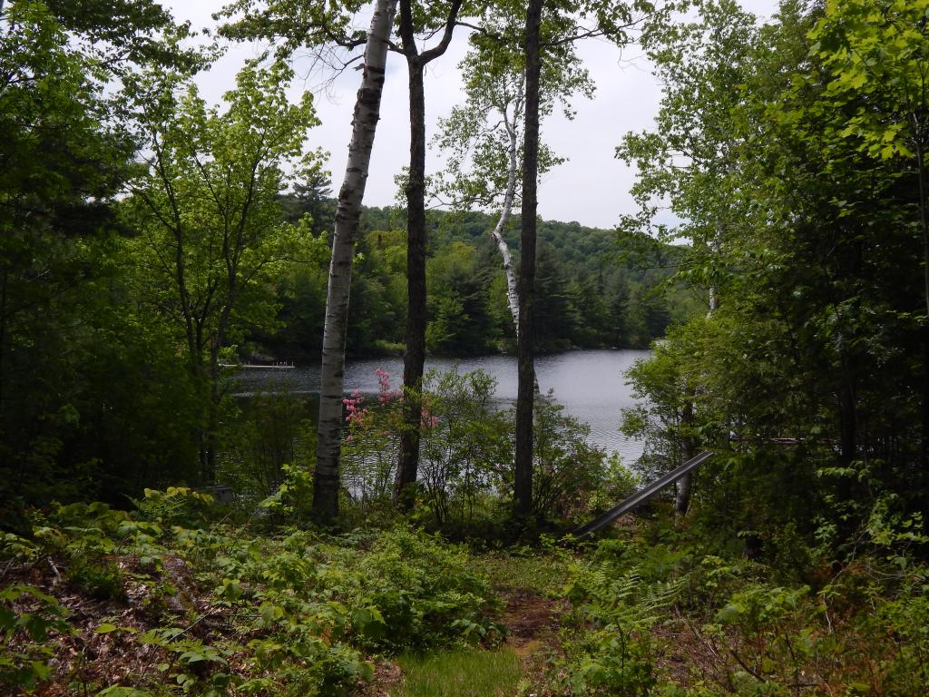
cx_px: 464
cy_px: 348
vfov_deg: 33.6
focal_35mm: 43
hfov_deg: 43.9
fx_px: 1154
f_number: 3.6
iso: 125
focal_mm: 7.7
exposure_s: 1/1250
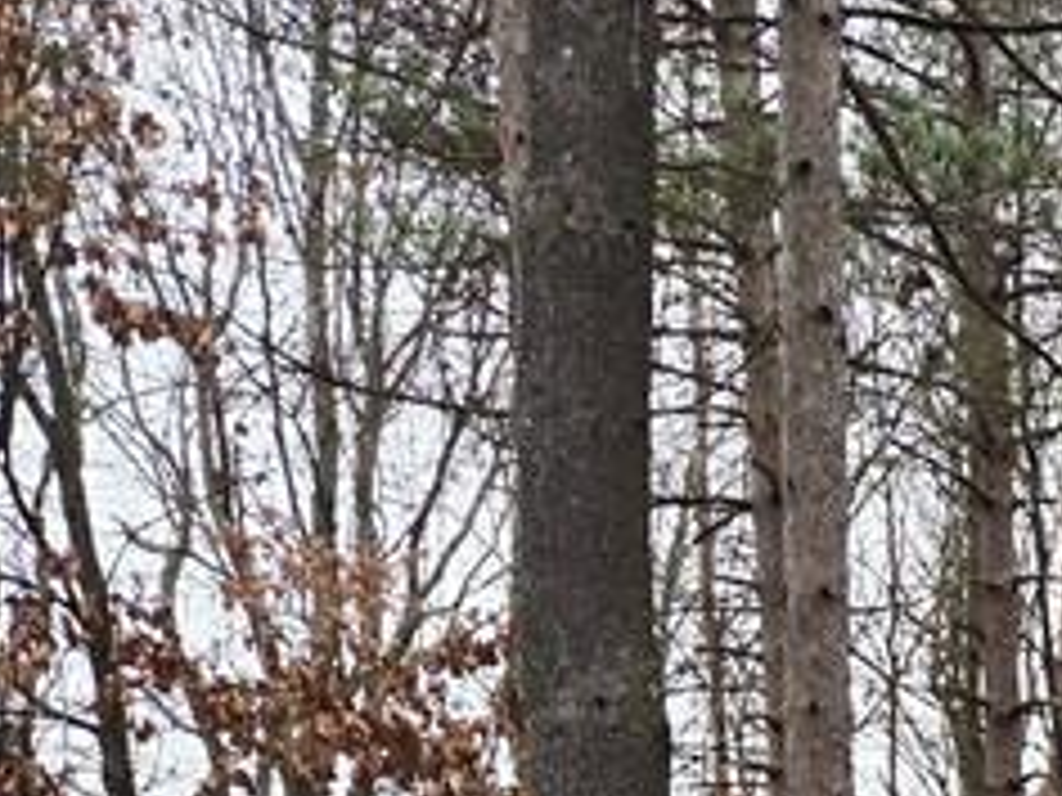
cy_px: 1529
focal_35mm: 100
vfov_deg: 13.1
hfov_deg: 16.1
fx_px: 3068
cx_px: 2012
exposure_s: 1/180
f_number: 1.8
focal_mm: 5.4
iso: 50
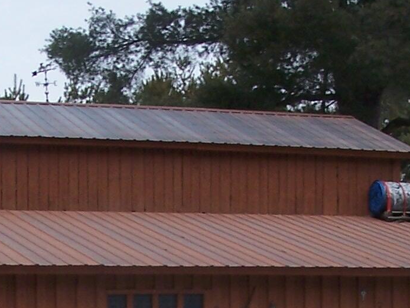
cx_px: 205
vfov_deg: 10.4
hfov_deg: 14.0
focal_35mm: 141
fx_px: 1671
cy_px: 360
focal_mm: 6.3
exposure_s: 1/640
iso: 80
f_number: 4
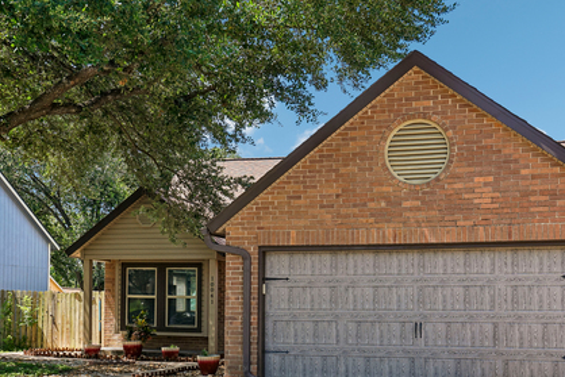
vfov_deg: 25.7
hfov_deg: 38.2
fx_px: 816
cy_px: 278
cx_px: 303
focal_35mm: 52
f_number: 8
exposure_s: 1/250
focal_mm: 34
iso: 200
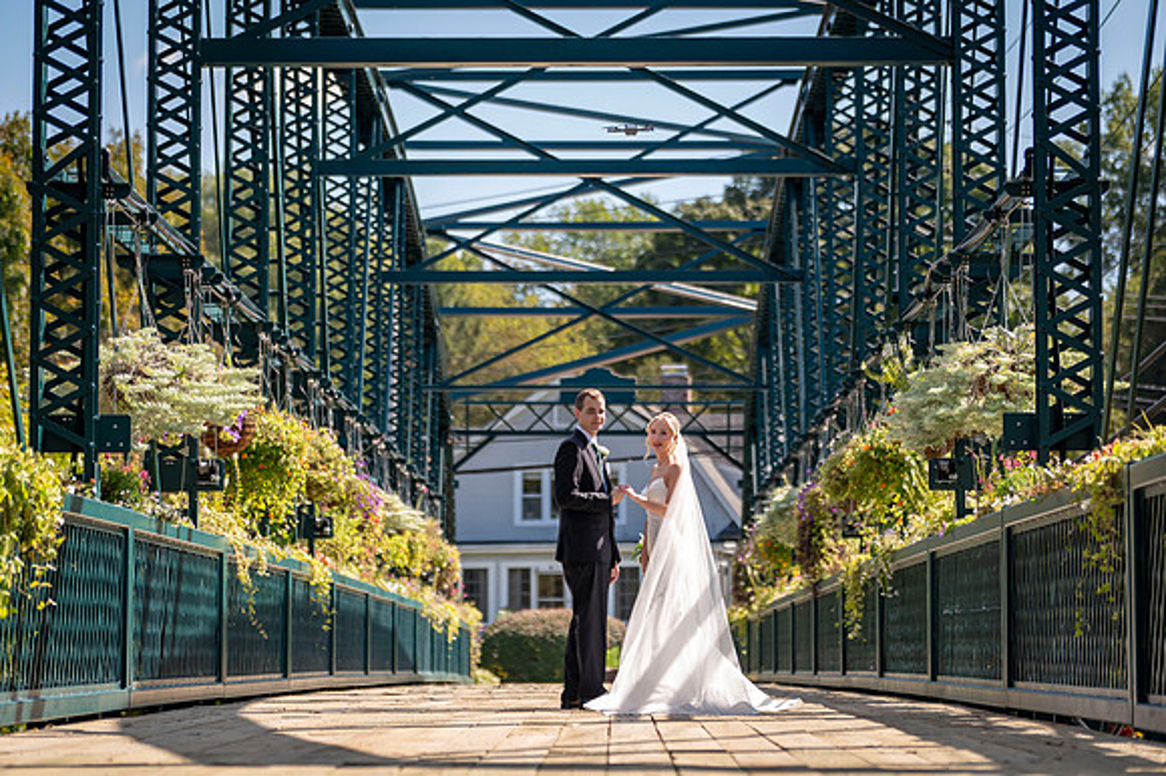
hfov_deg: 18.4
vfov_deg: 12.3
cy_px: 388
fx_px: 3605
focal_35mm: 111
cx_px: 583
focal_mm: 110
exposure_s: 1/4000
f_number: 2.8
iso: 400
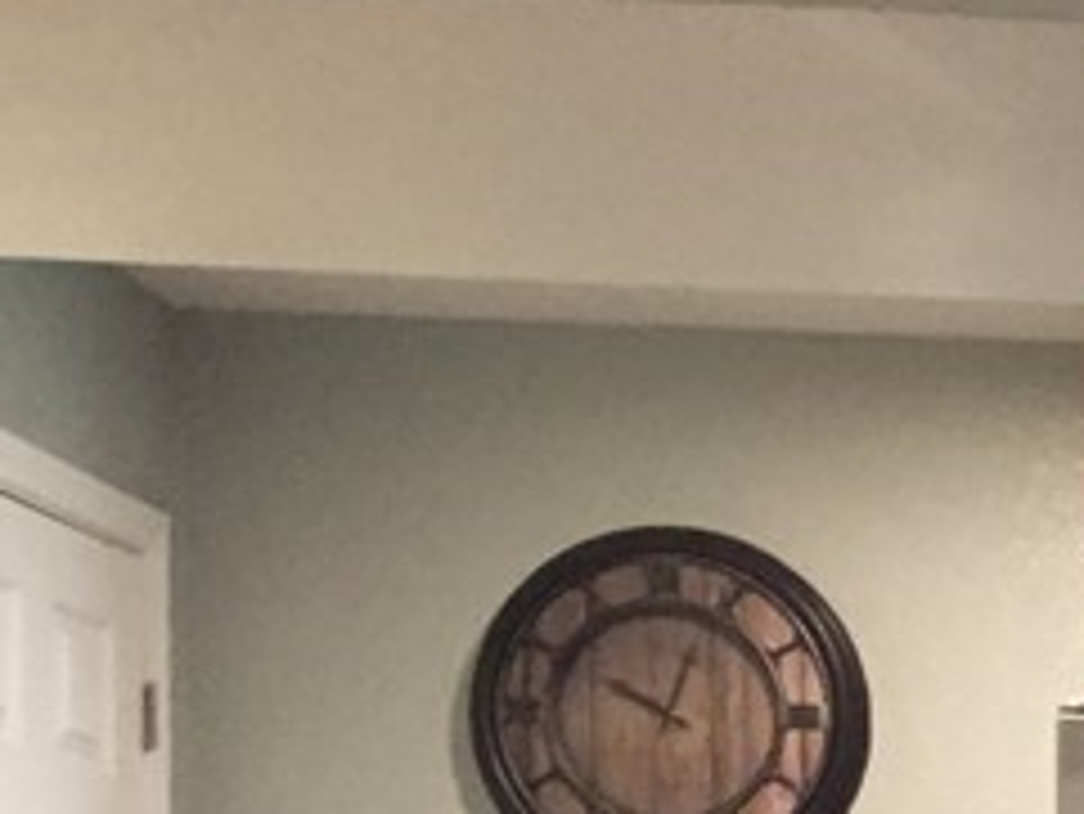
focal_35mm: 123
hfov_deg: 13.7
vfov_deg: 11.5
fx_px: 3854
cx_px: 2159
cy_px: 1246
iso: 250
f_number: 2.2
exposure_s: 1/15
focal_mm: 4.15
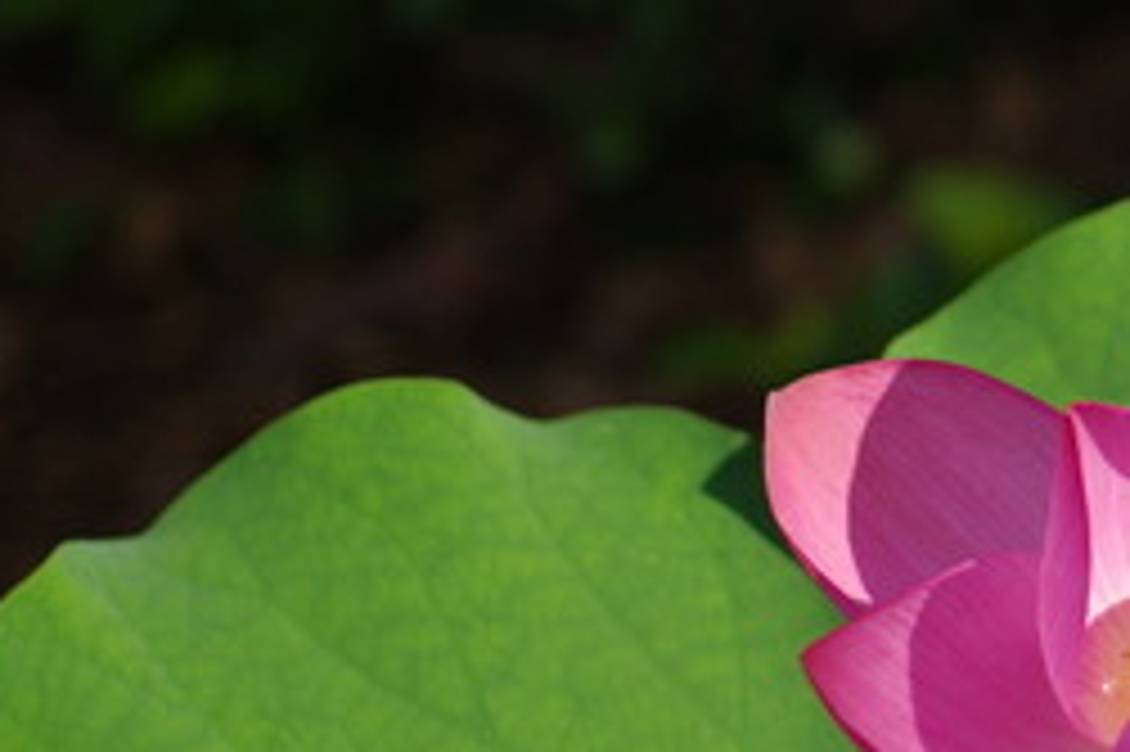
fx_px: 33688
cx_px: 1427
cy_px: 574
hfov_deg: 1.9
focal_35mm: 1074
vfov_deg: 1.3
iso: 100
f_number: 4
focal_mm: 250
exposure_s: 1/320
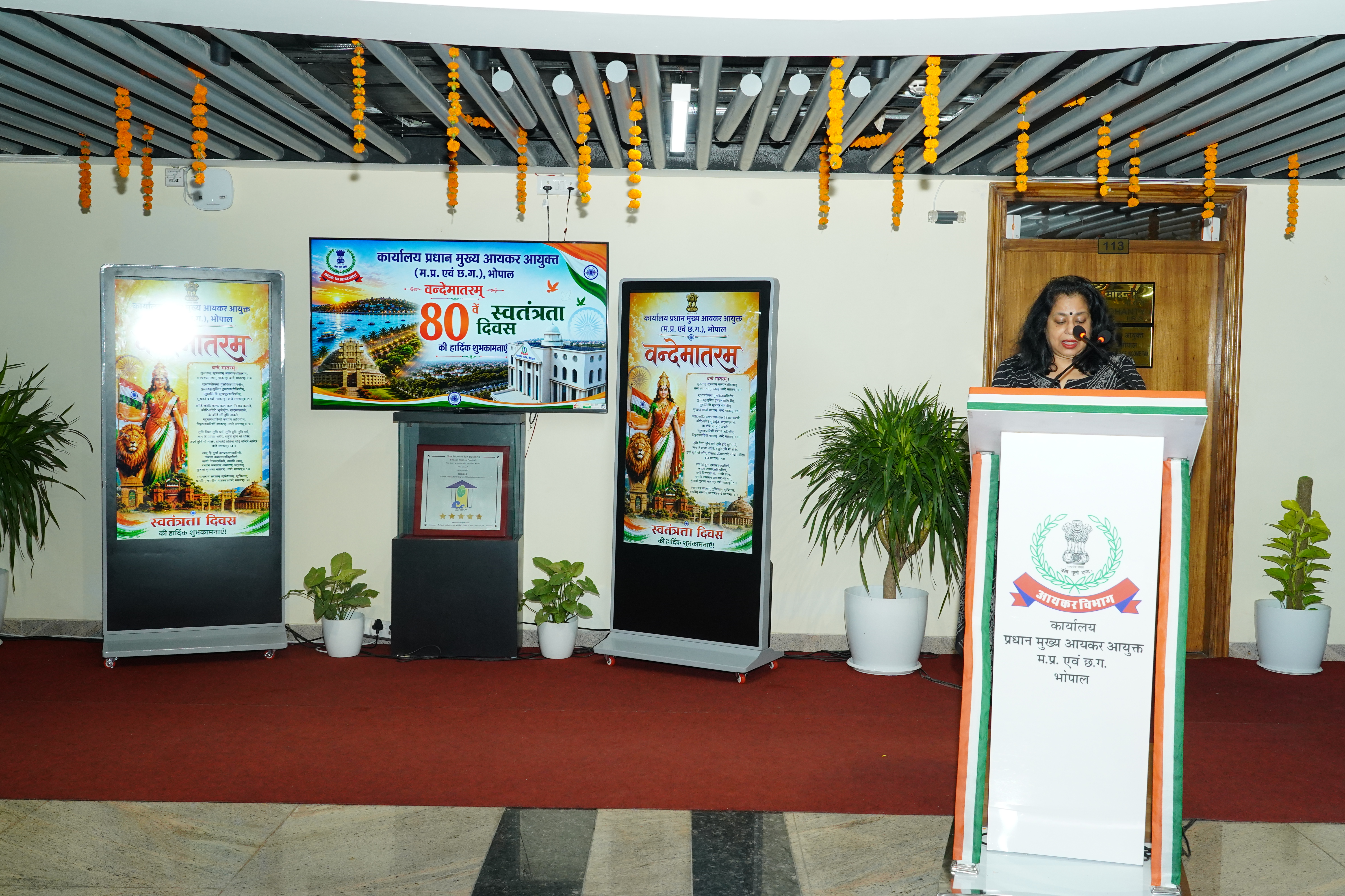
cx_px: 672
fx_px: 1345
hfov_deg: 53.1
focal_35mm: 36
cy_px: 448
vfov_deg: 36.9
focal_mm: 36
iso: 2500
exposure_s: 1/160
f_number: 8
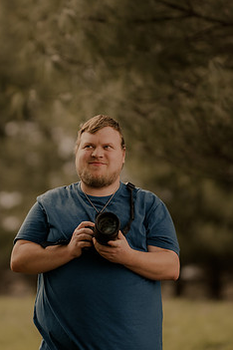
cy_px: 168
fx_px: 1582
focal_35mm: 163
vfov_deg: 12.6
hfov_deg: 8.4
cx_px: 91
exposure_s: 1/1600
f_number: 1.4
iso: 125
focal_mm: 85
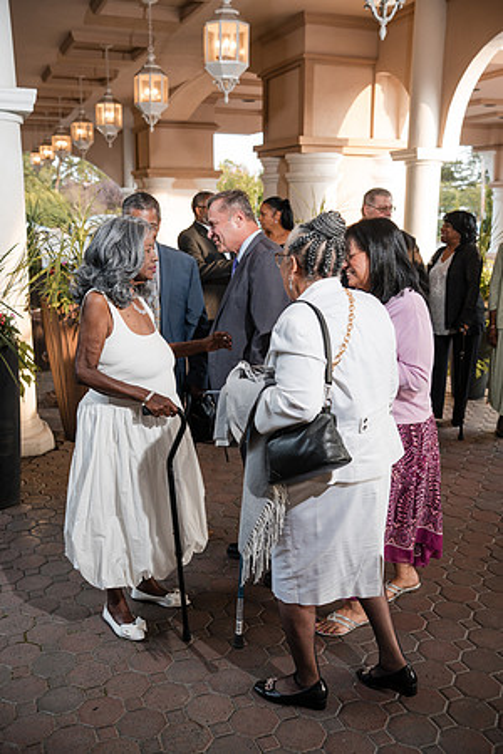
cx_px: 252
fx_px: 733
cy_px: 377
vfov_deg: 54.4
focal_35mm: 35
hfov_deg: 37.9
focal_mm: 35
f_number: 4
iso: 640
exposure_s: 1/250
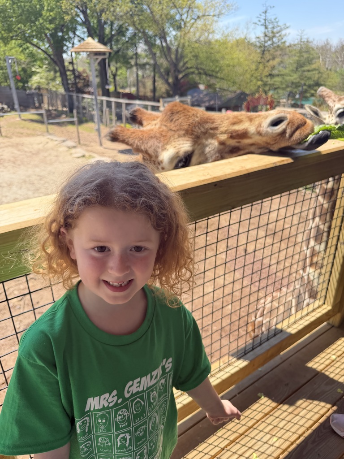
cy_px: 230
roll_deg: +2.8
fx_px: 318
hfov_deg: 56.8
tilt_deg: -24.9
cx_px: 172
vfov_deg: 71.6
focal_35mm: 24
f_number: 1.78
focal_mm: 6.76
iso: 100
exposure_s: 1/1464
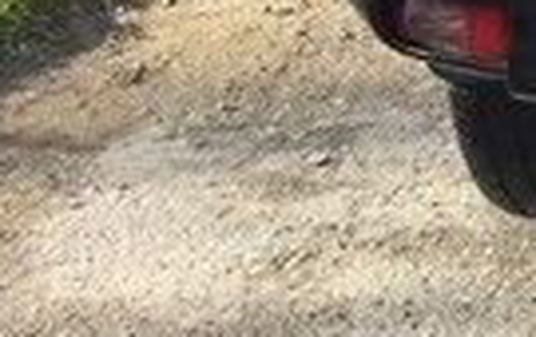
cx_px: 1088
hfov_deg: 12.2
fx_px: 2196
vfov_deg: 7.9
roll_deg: +0.5
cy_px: -553
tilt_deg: -6.8
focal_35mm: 150
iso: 32
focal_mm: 4.15
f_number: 2.2
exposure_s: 1/488
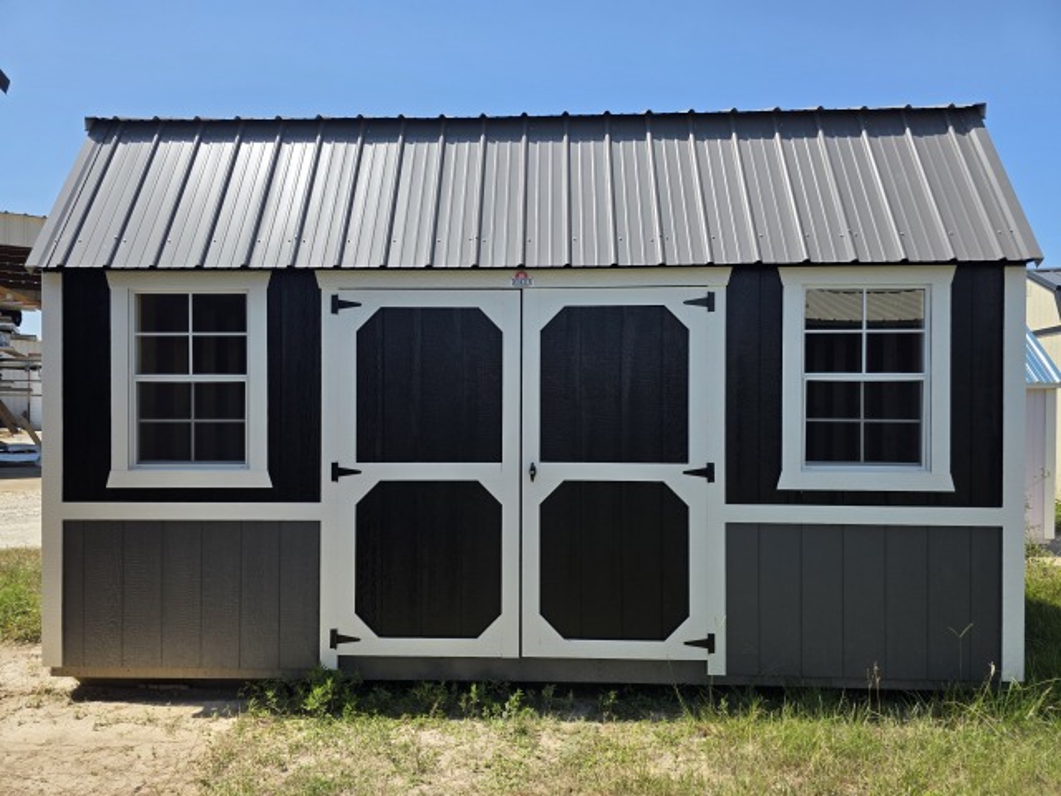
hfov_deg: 73.9
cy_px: 398
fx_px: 705
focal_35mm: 23
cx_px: 530
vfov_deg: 58.9
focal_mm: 6.3
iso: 80
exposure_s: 1/3399
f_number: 1.7
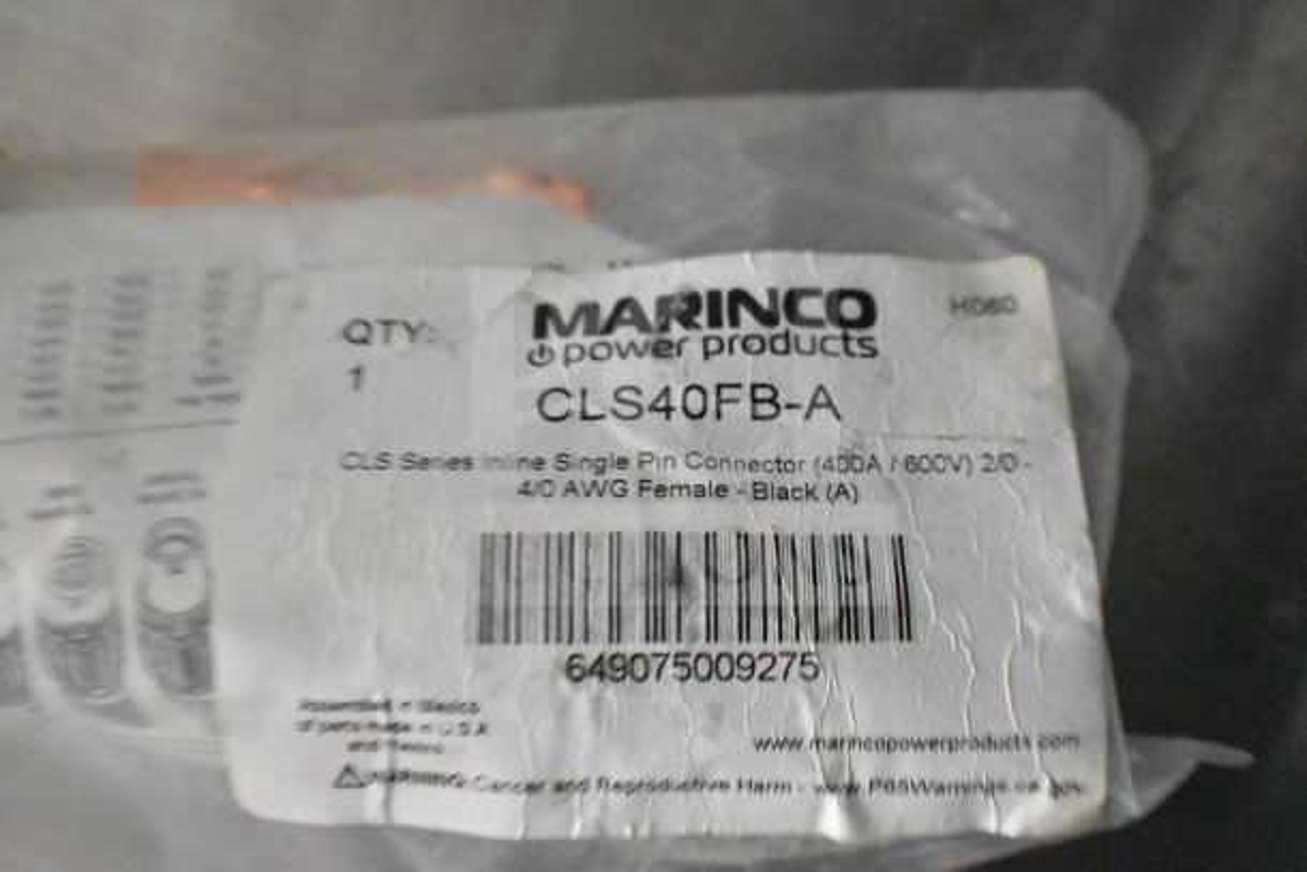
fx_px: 1471
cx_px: 654
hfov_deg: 47.9
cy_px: 436
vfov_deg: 33.0
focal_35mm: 40
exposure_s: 1/40
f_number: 4
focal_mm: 27
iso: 16000
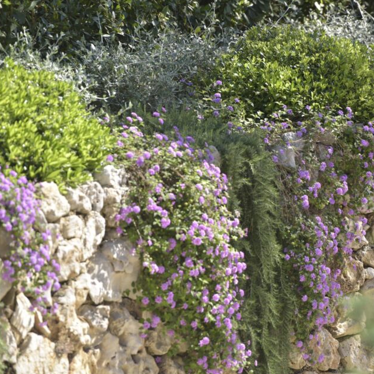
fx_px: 3374
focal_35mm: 276
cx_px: 234
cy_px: 180
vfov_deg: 6.3
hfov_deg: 6.3
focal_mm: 200
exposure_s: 1/500
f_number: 2.8
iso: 100
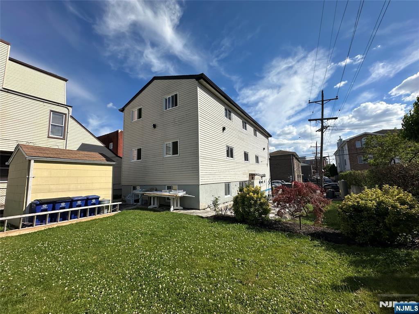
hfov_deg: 102.1
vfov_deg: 85.7
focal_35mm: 14
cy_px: 157
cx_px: 210
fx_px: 169
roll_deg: +3.1
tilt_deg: +7.9
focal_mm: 2.22
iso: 40
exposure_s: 1/3509
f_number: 2.2
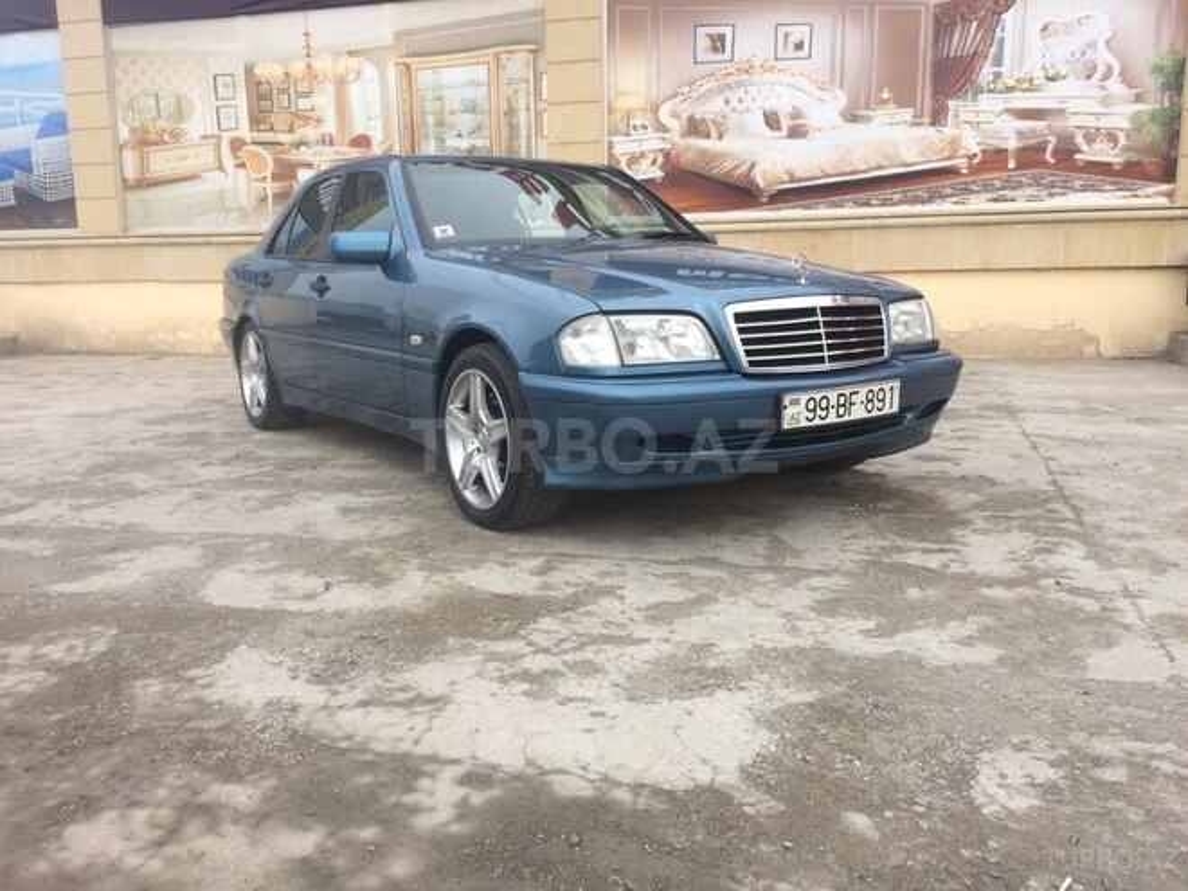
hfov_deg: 61.7
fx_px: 995
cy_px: 446
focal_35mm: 29
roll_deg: -0.4
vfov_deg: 48.2
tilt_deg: -11.7
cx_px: 594
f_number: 2.2
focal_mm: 4.15
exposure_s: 1/622
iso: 32
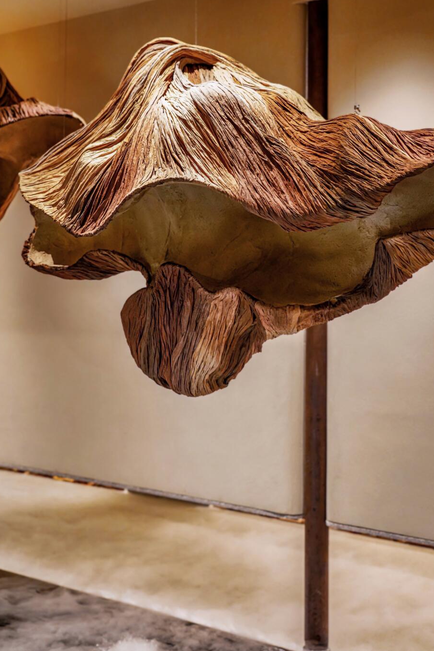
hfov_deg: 27.0
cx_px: 232
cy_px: 276
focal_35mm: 50
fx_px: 904
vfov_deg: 39.5
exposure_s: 1/40
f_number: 4
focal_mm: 42
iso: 2500
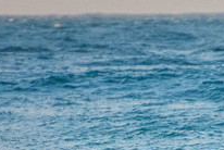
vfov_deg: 0.8
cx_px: 274
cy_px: 184
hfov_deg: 1.2
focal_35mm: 1730
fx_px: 10780
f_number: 5.6
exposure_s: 1/2000
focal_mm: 400
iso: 3600
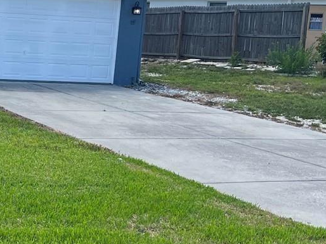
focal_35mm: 81
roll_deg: -3.5
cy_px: 101
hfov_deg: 21.5
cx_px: -114
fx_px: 762
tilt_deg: -6.4
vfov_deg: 18.2
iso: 50
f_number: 1.5
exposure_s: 1/3968
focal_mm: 5.7
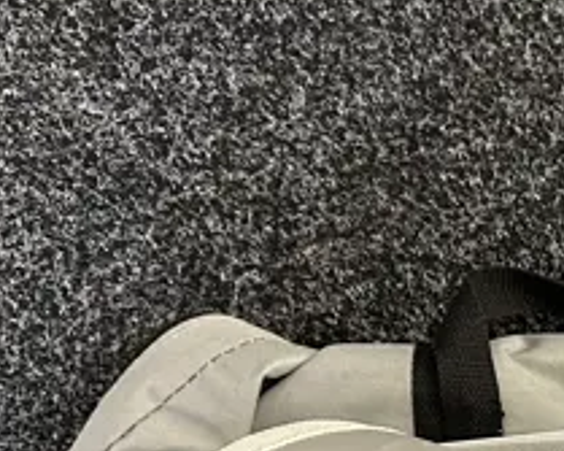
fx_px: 1919
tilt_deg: -78.4
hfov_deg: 15.1
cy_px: 564
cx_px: 923
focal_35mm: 115
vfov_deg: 13.0
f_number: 1.78
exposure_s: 1/50
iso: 200
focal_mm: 6.86
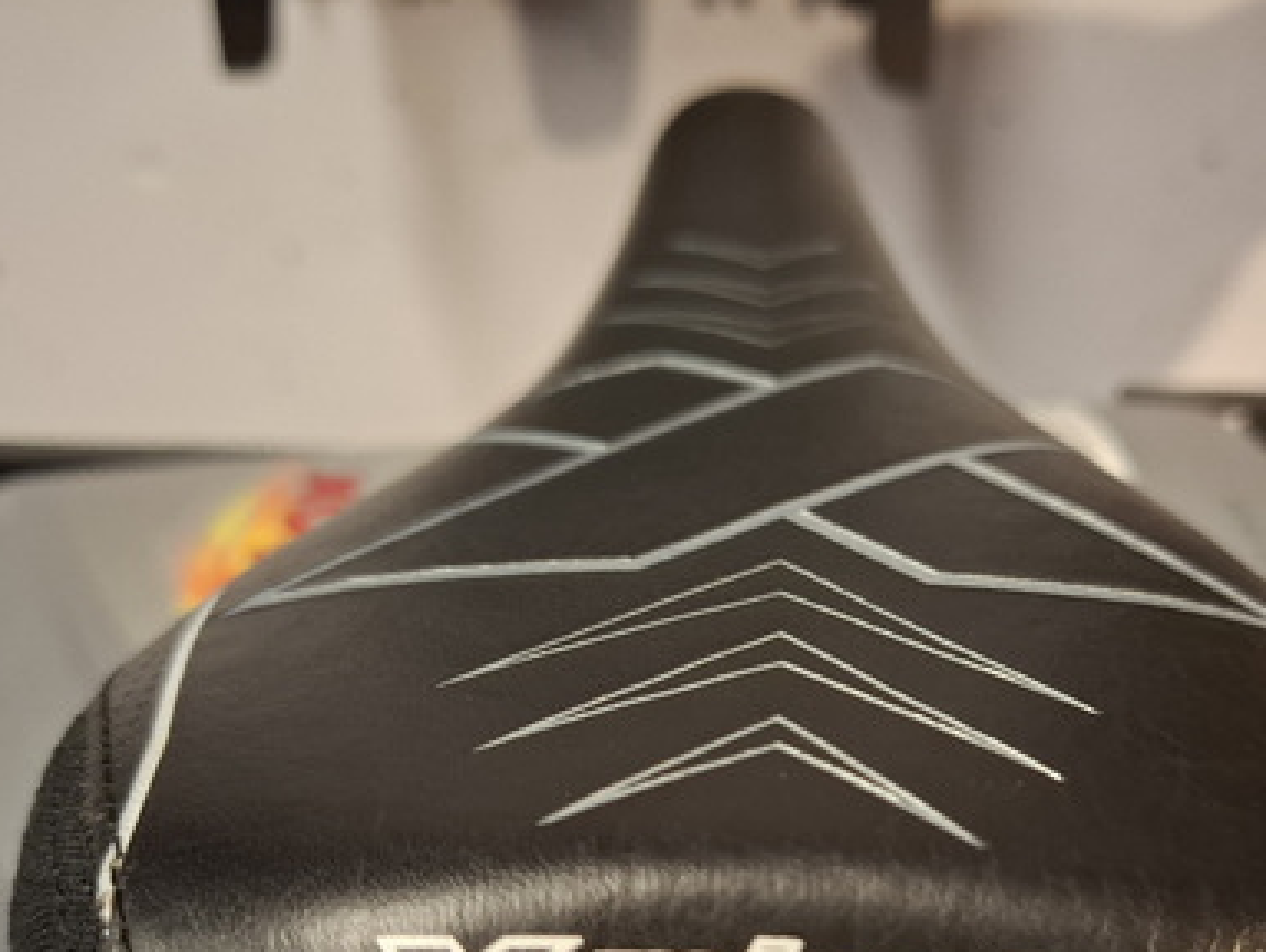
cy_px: 731
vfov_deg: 38.5
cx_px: 750
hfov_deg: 51.0
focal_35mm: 36
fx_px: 1318
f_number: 1.8
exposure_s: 1/50
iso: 200
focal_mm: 5.54
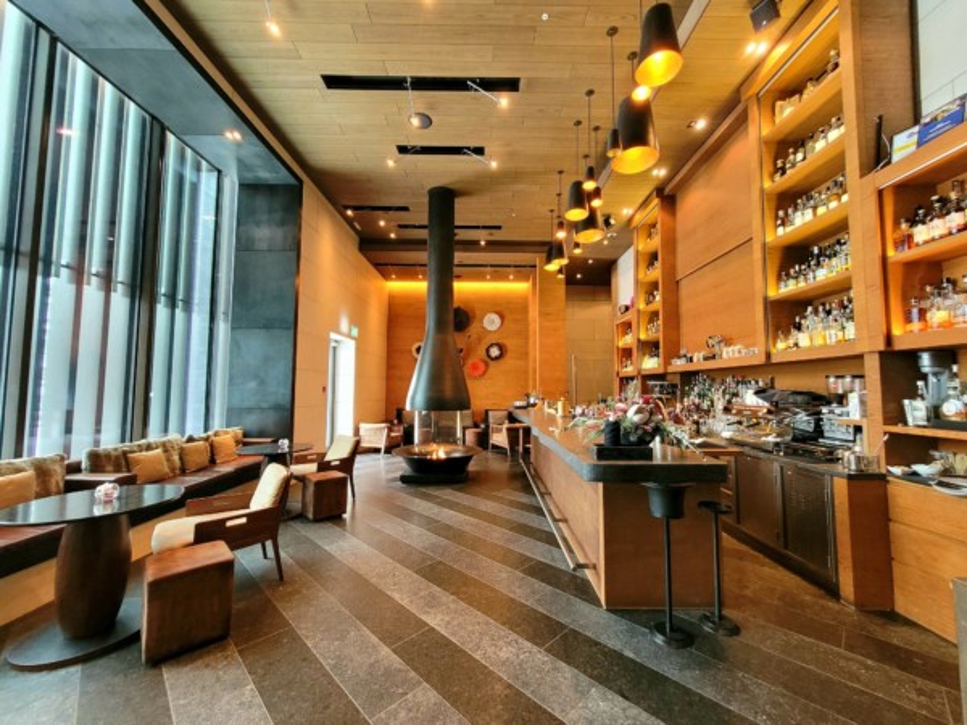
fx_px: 363
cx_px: 484
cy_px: 362
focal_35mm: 13
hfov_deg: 106.2
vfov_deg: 89.9
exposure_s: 1/33
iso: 320
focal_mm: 1.74
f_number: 2.2
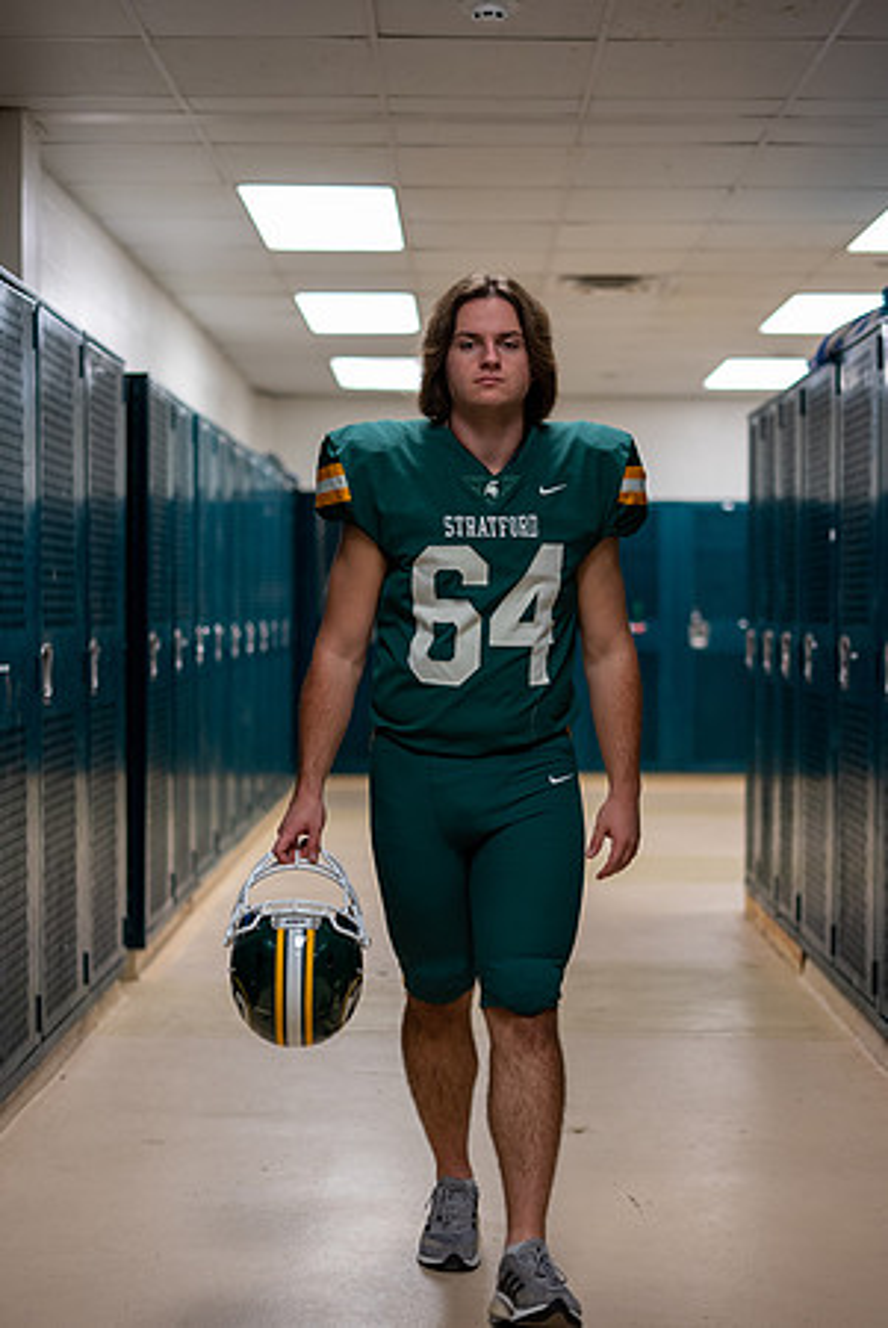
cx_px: 444
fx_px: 1846
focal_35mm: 50
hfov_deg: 27.1
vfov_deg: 39.6
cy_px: 664
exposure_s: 1/160
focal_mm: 50
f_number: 1.8
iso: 500
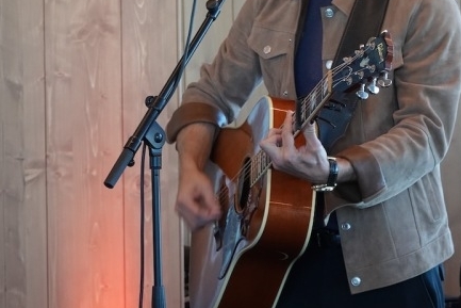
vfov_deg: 5.0
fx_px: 3523
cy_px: 68
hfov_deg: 7.5
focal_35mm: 275
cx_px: 322
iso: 800
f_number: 4
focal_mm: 54.57
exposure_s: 1/125
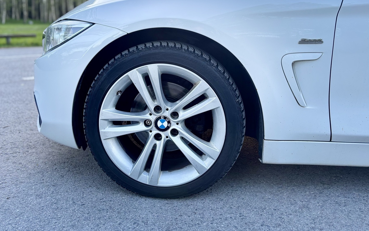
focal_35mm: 31
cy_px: 77
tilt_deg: -10.6
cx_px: 170
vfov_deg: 40.1
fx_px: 312
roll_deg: +0.3
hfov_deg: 61.2
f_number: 1.6
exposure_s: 1/121
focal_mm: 5.96
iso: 125
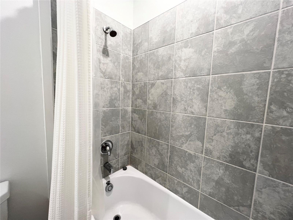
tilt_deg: -6.6
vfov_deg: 89.9
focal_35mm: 13
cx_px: 146
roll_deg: -1.8
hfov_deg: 106.2
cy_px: 110
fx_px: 110
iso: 125
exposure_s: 1/60
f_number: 1.8
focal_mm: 1.57
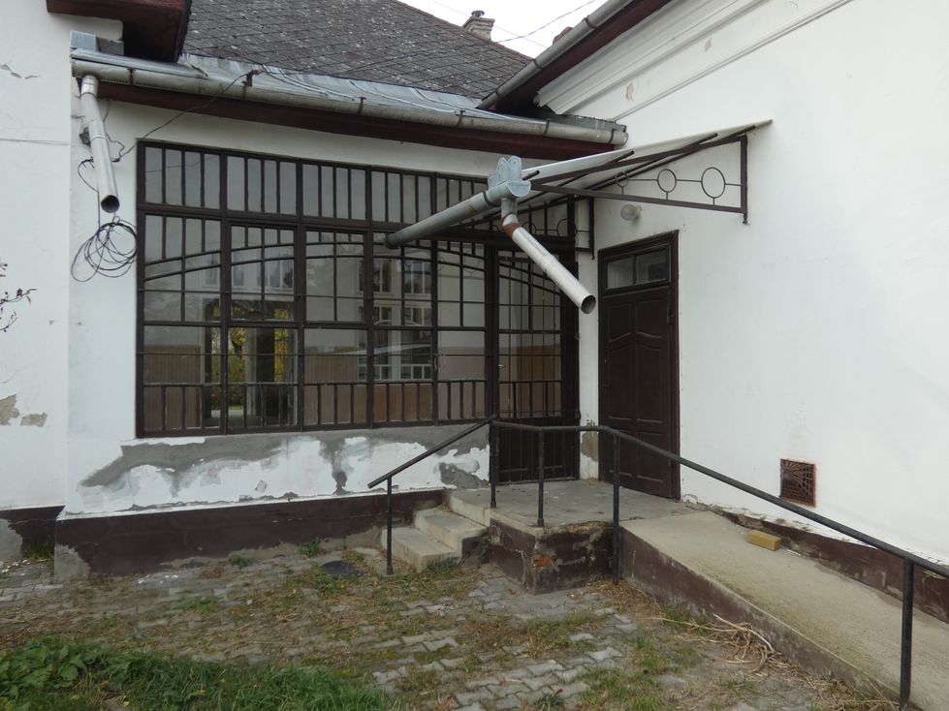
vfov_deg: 53.1
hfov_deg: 67.3
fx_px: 713
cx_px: 474
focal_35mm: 26
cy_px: 356
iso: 80
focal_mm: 4.6
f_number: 3.1
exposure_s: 1/320
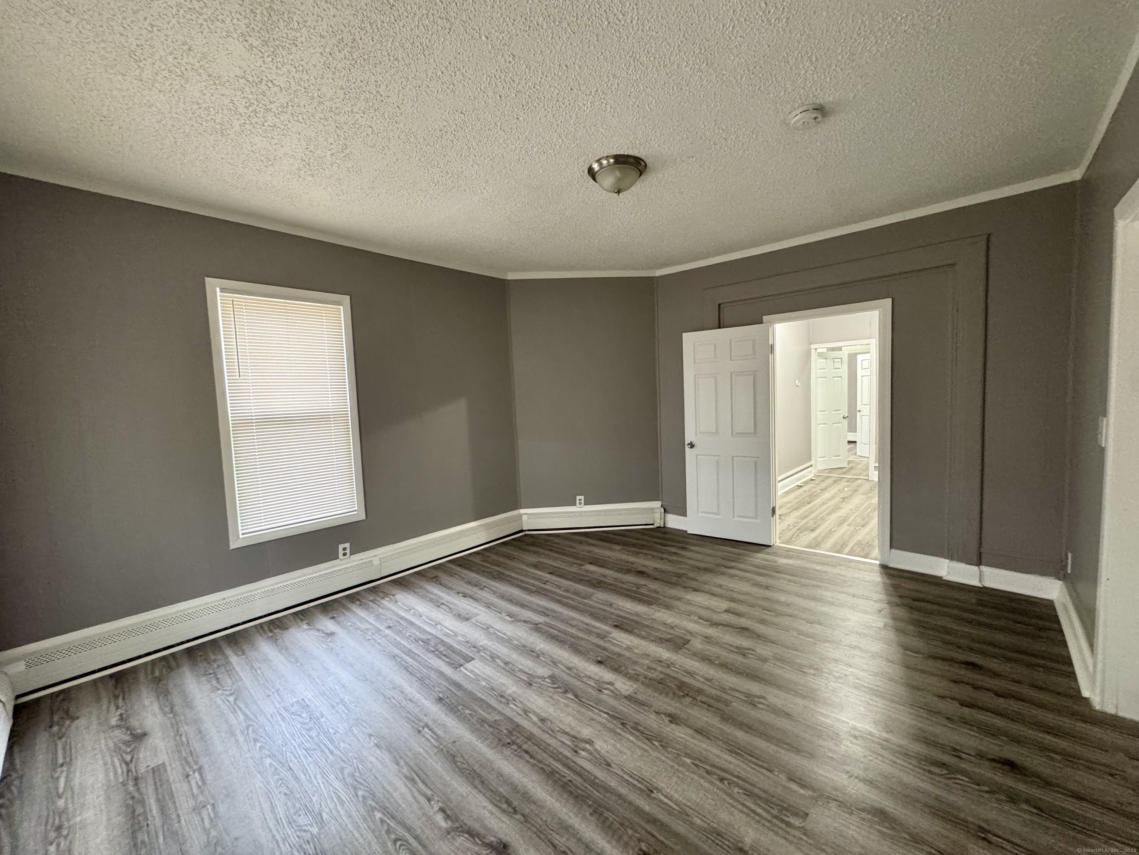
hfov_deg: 102.1
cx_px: 570
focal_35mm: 14
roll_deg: +2.6
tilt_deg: -3.1
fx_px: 461
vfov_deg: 85.7
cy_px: 428
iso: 500
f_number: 2.2
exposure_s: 1/60
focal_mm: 2.22
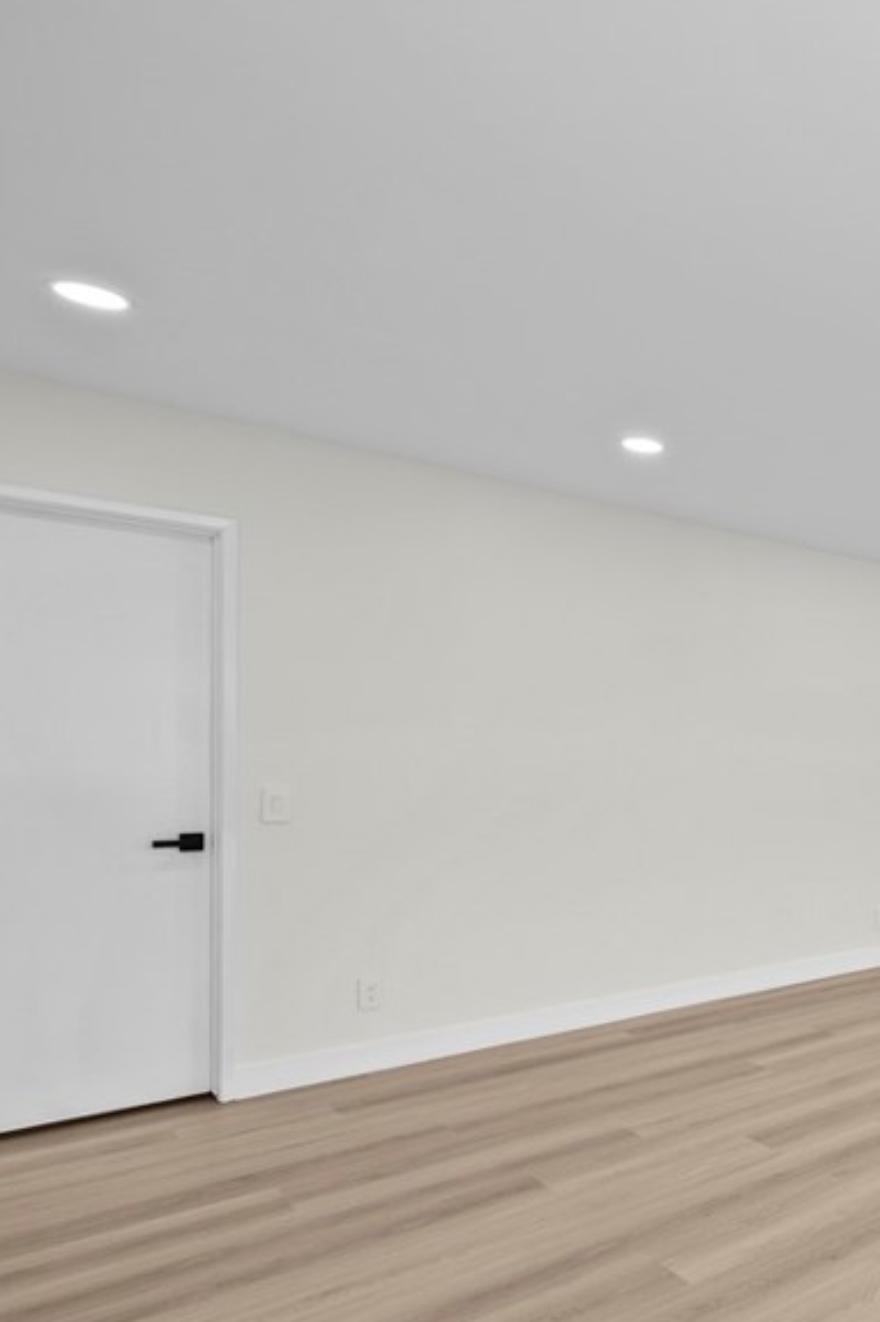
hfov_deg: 38.5
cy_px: 770
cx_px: 1046
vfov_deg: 71.0
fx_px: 918
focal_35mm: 25
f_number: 9
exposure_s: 1/15
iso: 250
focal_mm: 14
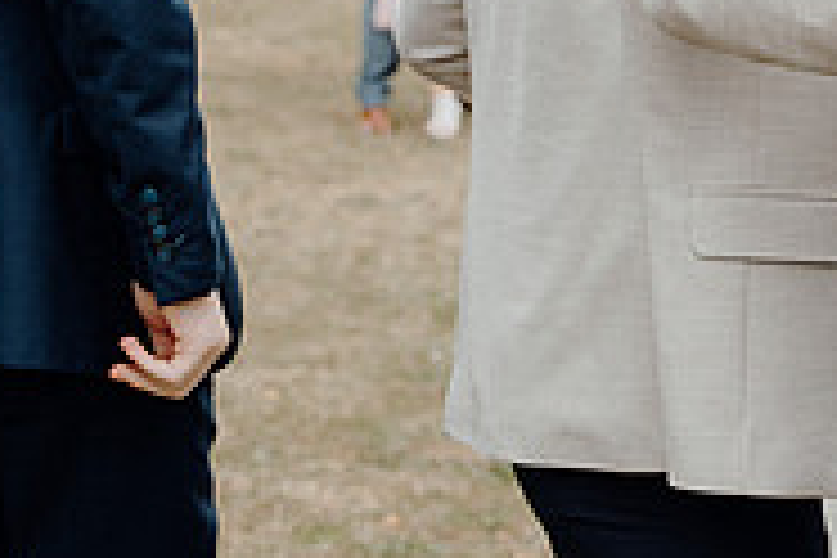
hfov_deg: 15.8
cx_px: 986
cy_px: -61
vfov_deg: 10.8
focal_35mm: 125
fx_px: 2906
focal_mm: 40
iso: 125
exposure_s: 1/500
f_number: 3.5
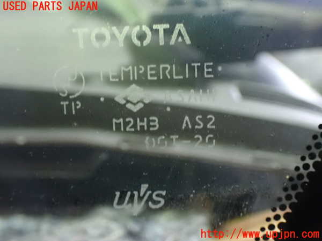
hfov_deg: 42.9
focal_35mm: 44
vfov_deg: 32.9
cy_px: 120
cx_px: 161
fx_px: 409
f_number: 2.9
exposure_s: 1/30
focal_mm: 7.84
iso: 1600
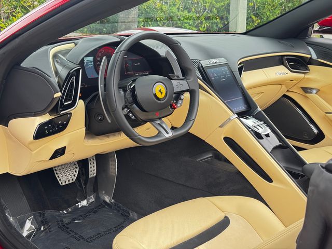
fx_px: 460
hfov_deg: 39.7
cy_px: 124
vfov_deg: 30.3
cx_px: 166
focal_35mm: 48
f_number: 1.78
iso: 50
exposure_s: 1/121
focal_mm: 6.76
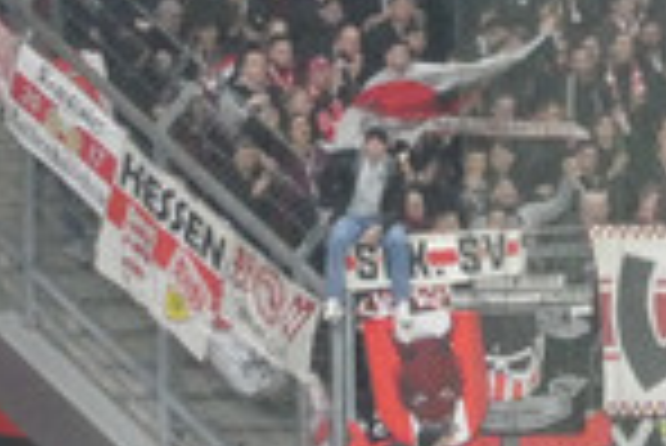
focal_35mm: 901
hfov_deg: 2.3
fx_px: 16685
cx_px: 999
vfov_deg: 1.5
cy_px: -212
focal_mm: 35.8
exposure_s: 1/80
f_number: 5.6
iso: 800
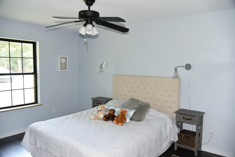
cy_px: 78
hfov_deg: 67.4
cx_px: 118
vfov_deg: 47.9
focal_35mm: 27
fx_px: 176
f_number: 4
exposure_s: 1/60
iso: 1100
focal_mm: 27
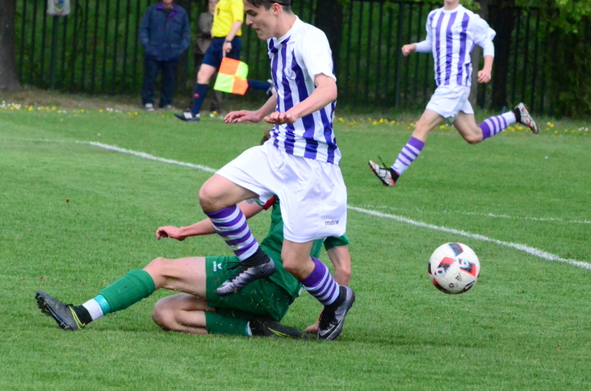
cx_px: 245
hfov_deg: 5.7
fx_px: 5892
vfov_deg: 3.8
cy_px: 199
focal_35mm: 360
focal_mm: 195
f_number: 10
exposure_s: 1/6400
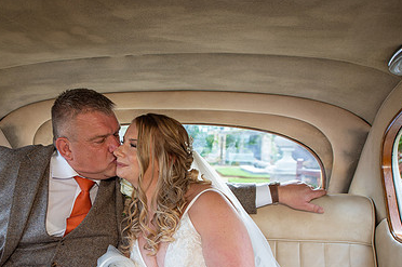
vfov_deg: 33.7
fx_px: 435
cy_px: 188
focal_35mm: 39
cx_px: 134
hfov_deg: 48.8
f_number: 3.5
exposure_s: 1/160
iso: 160
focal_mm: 24
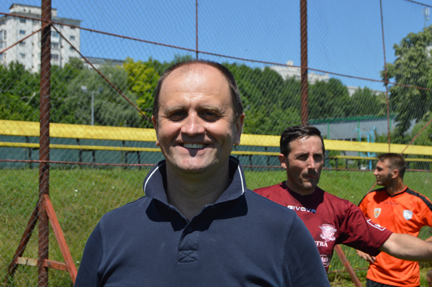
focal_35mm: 68
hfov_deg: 29.9
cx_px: 216
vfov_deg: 20.1
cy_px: 144
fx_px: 809
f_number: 8
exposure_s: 1/250
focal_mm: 45
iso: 100
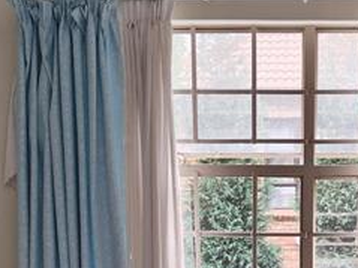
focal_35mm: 87
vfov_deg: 16.4
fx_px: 899
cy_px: 301
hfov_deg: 22.3
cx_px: 270
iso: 116
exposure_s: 1/50
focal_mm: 4.7
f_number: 1.8
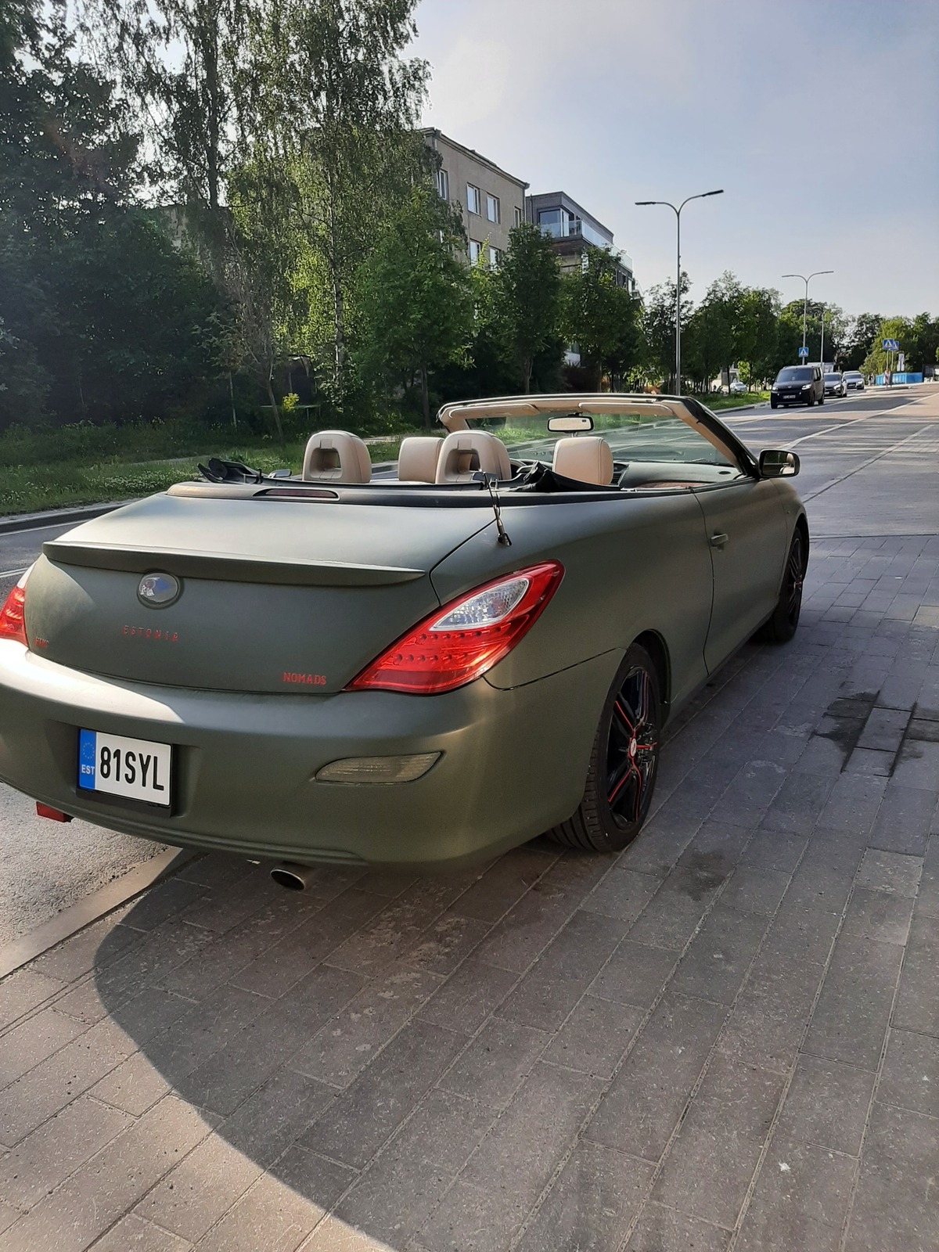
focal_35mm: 26
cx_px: 470
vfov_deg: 67.3
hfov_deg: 53.1
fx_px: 940
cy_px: 626
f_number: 1.7
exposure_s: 1/1171
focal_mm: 3.93
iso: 40
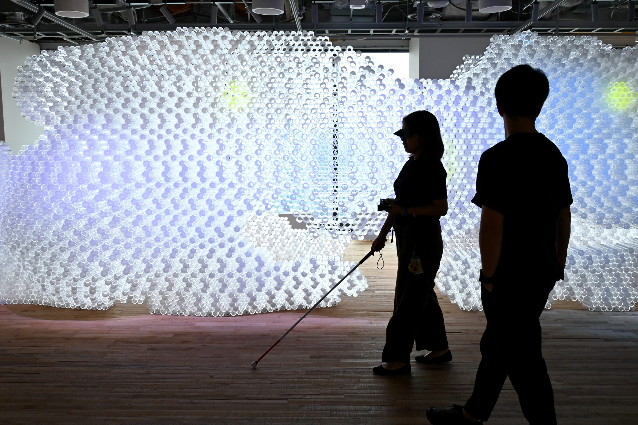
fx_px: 607
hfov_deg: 55.4
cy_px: 225
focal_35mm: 34
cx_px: 326
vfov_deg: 38.6
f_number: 4
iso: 400
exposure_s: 1/250
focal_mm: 21.5
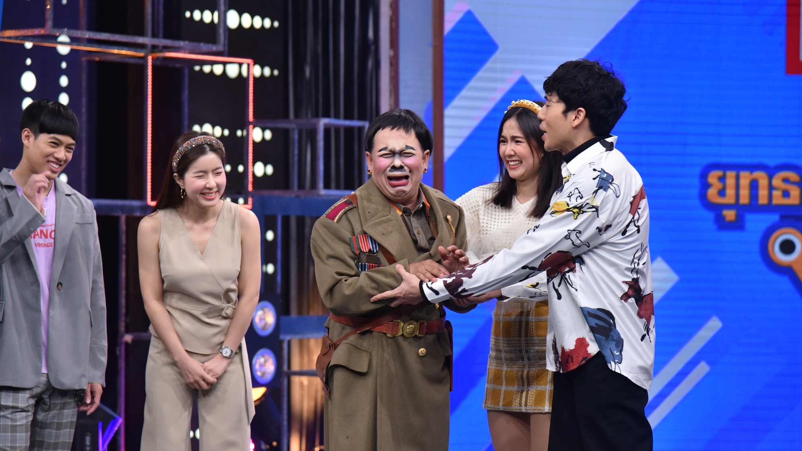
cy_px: 220
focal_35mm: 126
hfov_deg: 17.0
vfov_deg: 9.6
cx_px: 401
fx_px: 2680
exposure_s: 1/200
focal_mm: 120
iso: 1250
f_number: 4.5
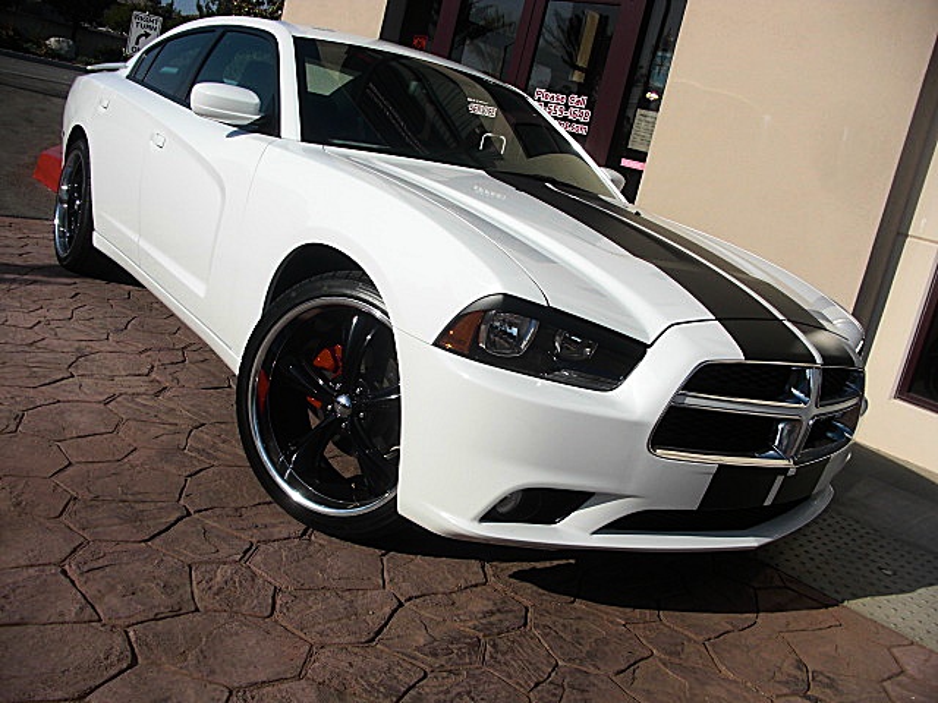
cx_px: 469
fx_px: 976
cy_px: 352
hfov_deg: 51.4
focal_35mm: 36
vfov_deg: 39.7
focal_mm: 6.3
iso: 50
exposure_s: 1/250
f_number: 7.9
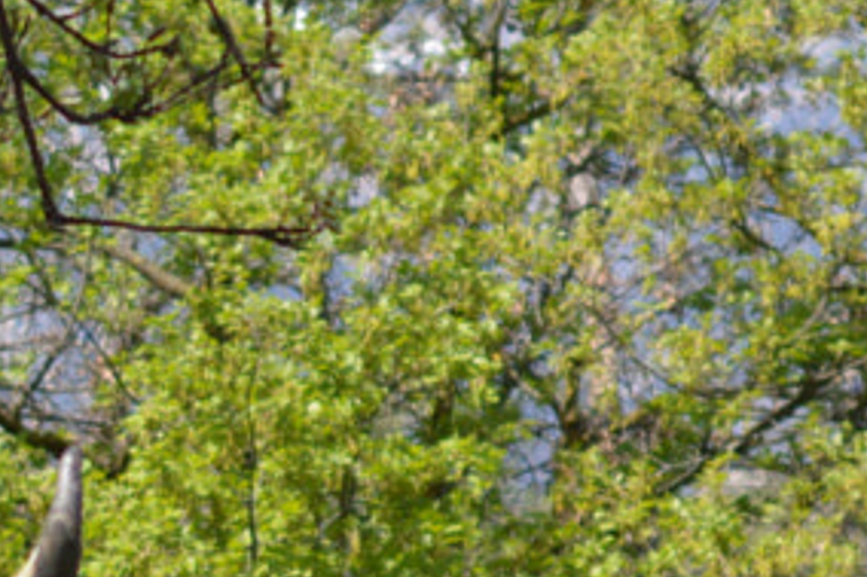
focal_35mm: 338
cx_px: -250
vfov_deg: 4.1
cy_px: 705
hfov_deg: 6.1
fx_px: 8135
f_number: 2.8
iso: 100
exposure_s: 1/1250
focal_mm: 40
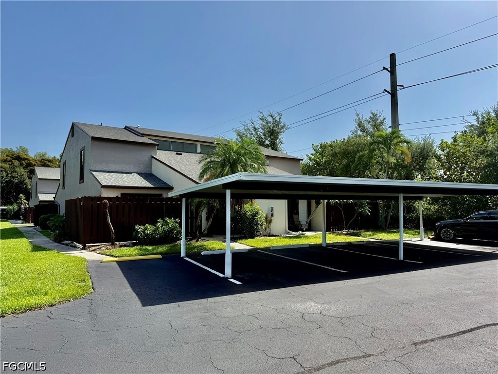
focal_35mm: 24
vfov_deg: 56.8
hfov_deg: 71.6
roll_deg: +0.3
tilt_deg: +2.9
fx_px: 345
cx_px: 249
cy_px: 187
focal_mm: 6.76
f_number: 1.78
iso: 80
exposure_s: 1/5714
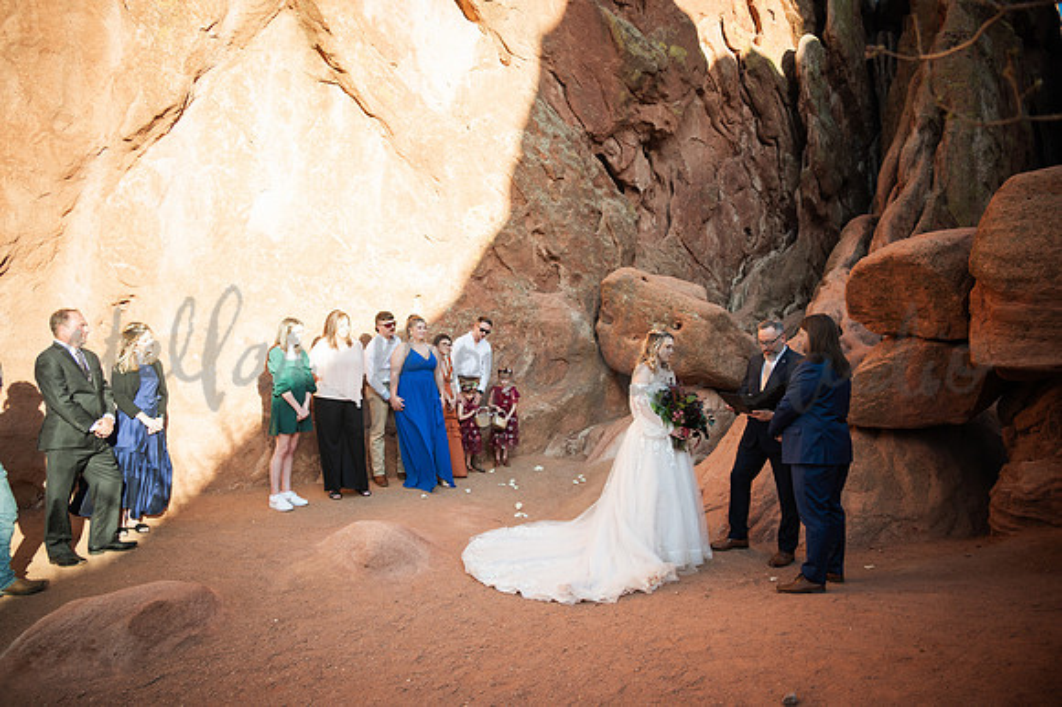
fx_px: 708
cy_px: 354
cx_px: 531
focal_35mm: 24
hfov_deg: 73.8
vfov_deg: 53.1
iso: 160
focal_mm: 24
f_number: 4
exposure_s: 1/250
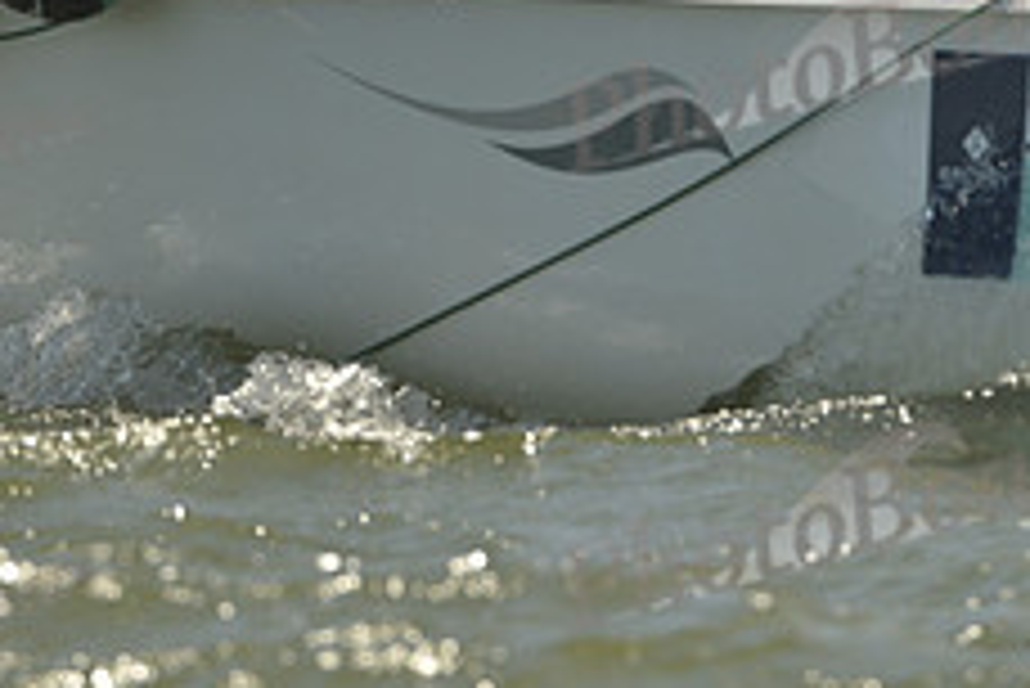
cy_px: -115
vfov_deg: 1.4
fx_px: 29029
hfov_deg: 2.0
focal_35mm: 1014
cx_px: 333
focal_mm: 400
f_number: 8
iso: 280
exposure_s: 1/1600
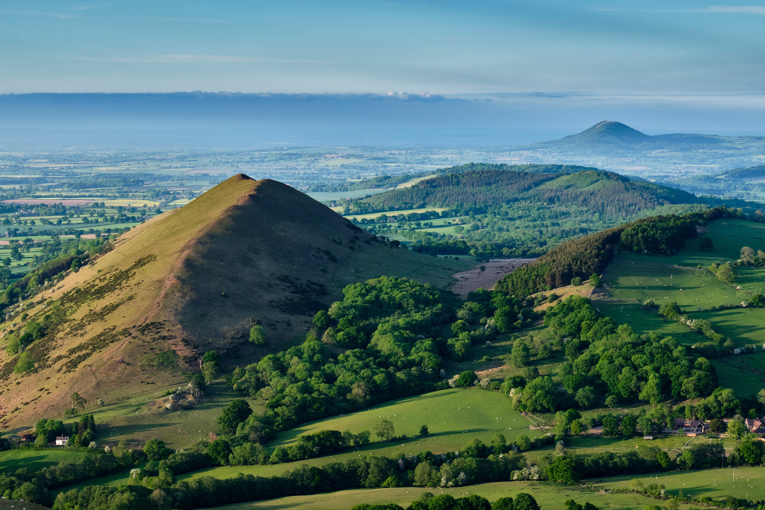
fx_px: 1870
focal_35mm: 88
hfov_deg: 23.1
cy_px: 255
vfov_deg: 15.5
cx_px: 382
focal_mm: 58.9
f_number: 16
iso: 400
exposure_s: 1/80
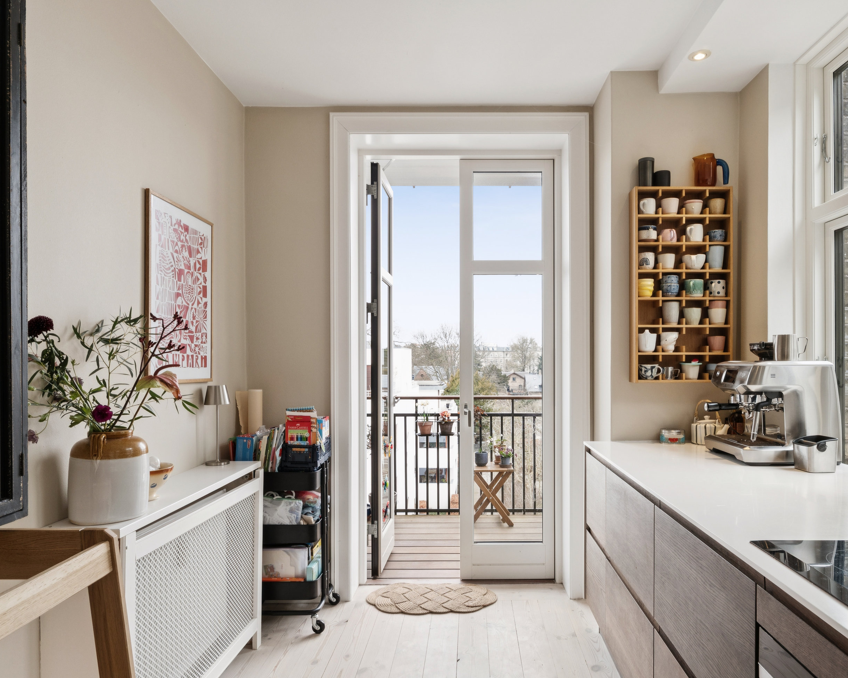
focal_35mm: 23
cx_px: 480
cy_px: 345
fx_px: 571
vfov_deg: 61.4
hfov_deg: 72.9
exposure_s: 1/60
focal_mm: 13.1
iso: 250
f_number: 7.1
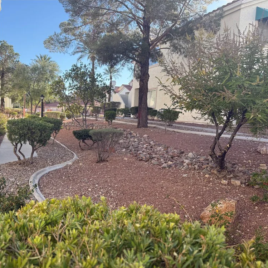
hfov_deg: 54.8
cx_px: 96
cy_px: 137
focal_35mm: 29
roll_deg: -0.4
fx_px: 254
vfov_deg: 55.6
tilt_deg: -8.0
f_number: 1.78
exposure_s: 1/1653
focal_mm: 6.76
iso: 100
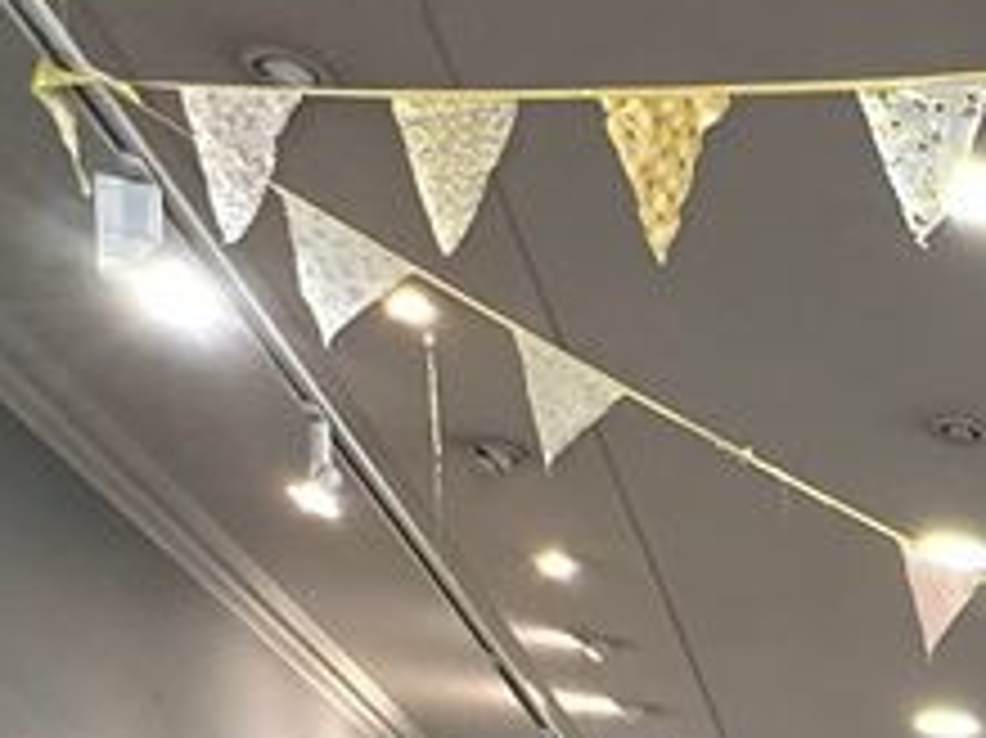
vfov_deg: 17.6
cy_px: 1235
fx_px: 2021
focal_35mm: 71
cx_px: 1954
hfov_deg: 18.4
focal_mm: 2.22
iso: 320
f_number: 2.2
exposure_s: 1/100
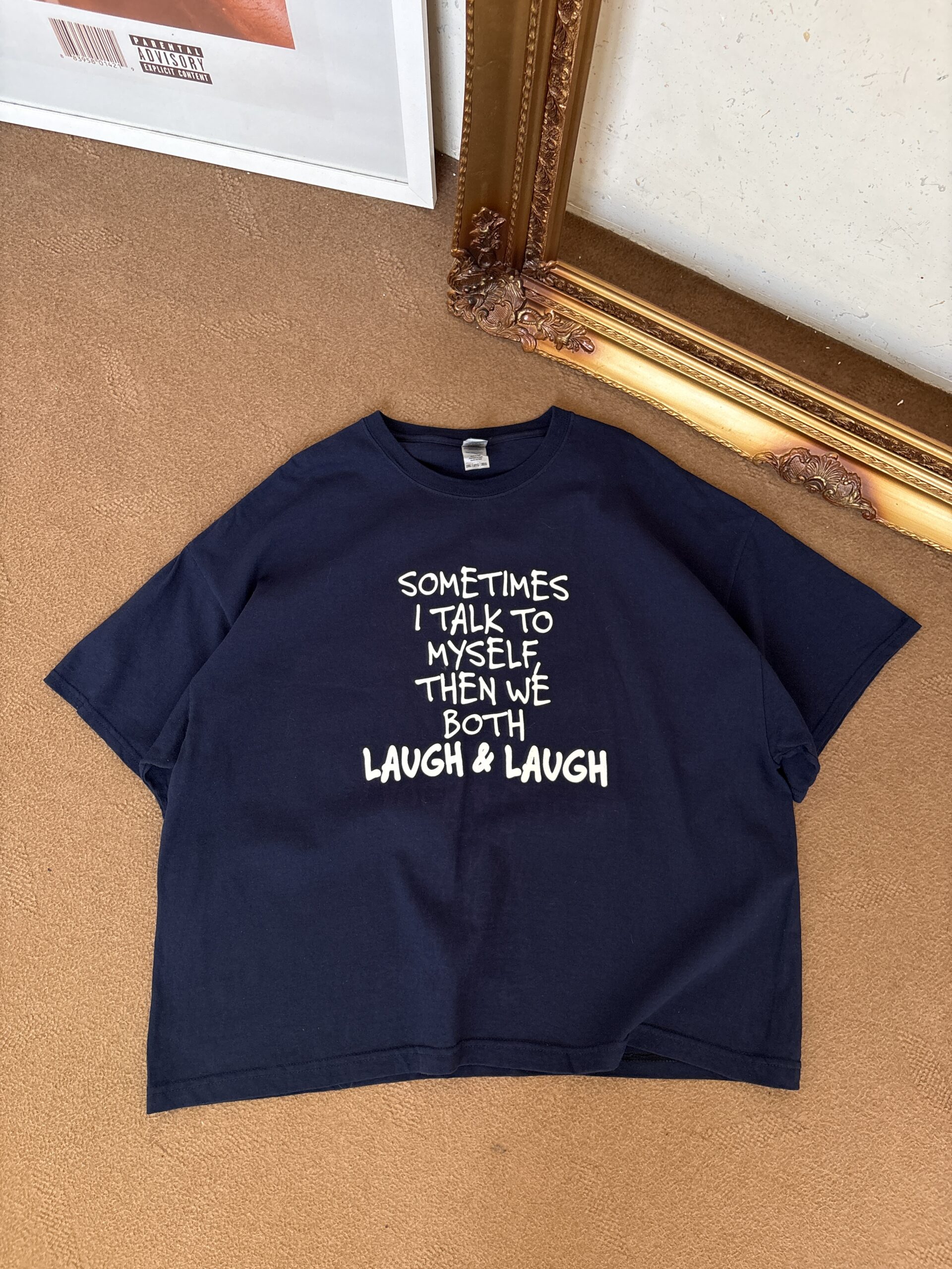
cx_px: 476
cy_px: 634
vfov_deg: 67.3
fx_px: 953
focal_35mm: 26
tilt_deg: -78.1
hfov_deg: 53.1
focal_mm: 5.96
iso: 125
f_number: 1.6
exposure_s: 1/114
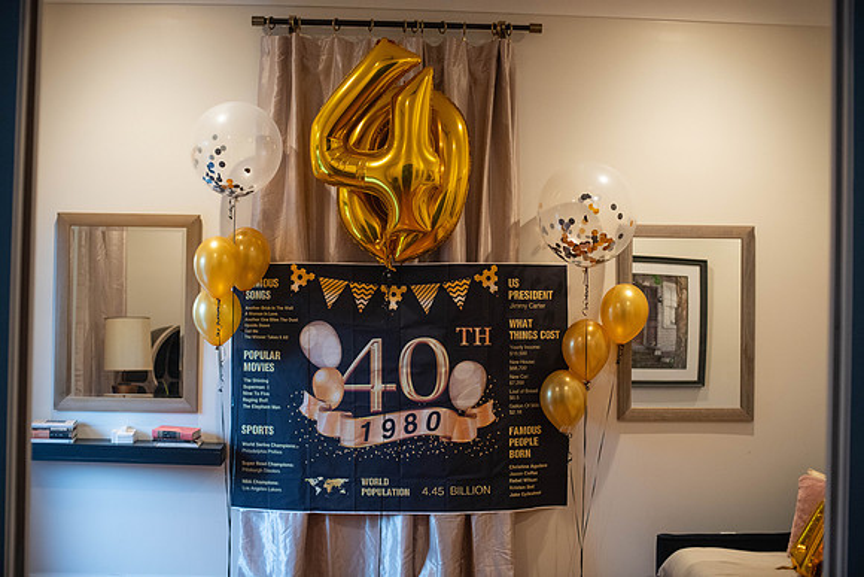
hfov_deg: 39.6
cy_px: 288
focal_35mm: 50
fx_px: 1200
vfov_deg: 27.0
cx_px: 432
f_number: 2.8
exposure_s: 1/160
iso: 1250
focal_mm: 50
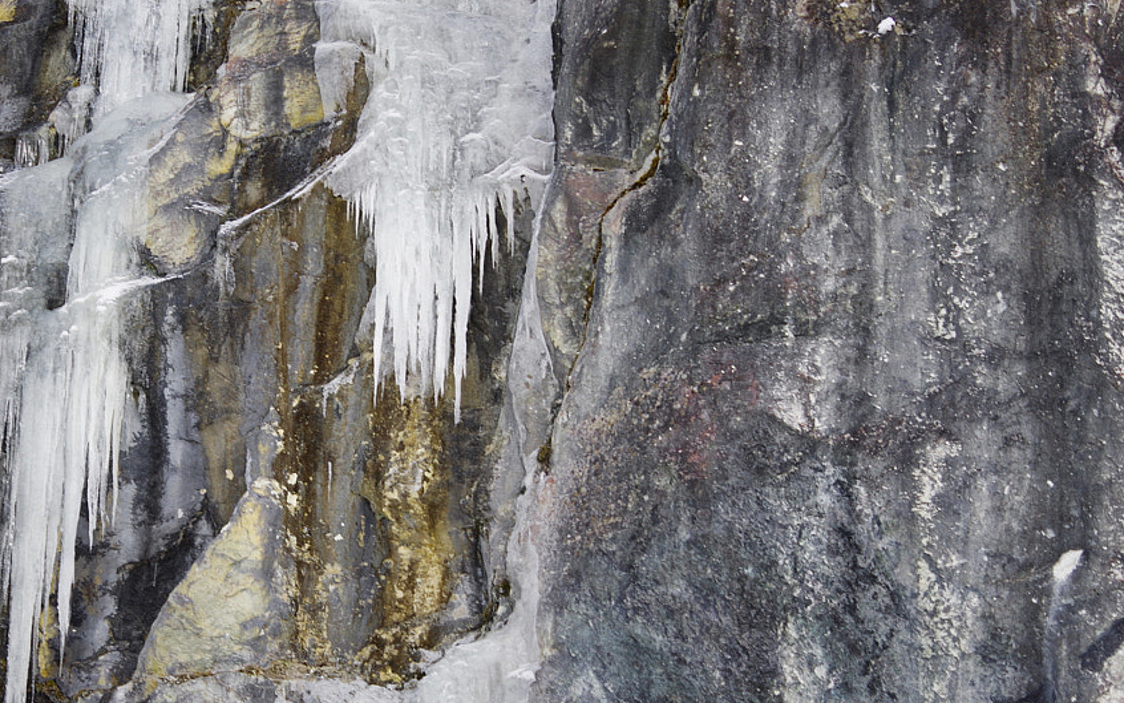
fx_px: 1654
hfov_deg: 37.1
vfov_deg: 23.9
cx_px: 372
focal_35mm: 54
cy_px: 417
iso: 100
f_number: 3.5
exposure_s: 1/125
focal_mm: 28
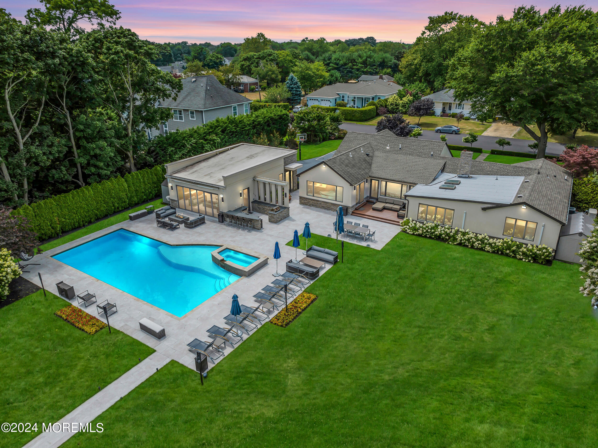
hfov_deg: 71.6
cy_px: 224
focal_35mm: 24
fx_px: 414
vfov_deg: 56.8
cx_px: 299
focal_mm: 12.29
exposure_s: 1/1250
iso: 100
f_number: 4
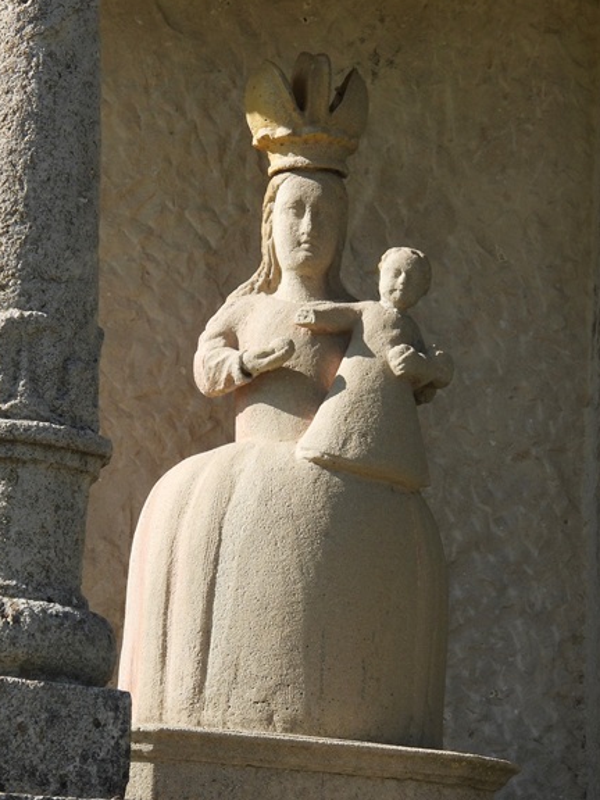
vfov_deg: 3.8
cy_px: 453
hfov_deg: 2.8
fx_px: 12202
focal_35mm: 528
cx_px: 311
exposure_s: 1/640
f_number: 5
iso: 100
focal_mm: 67.8
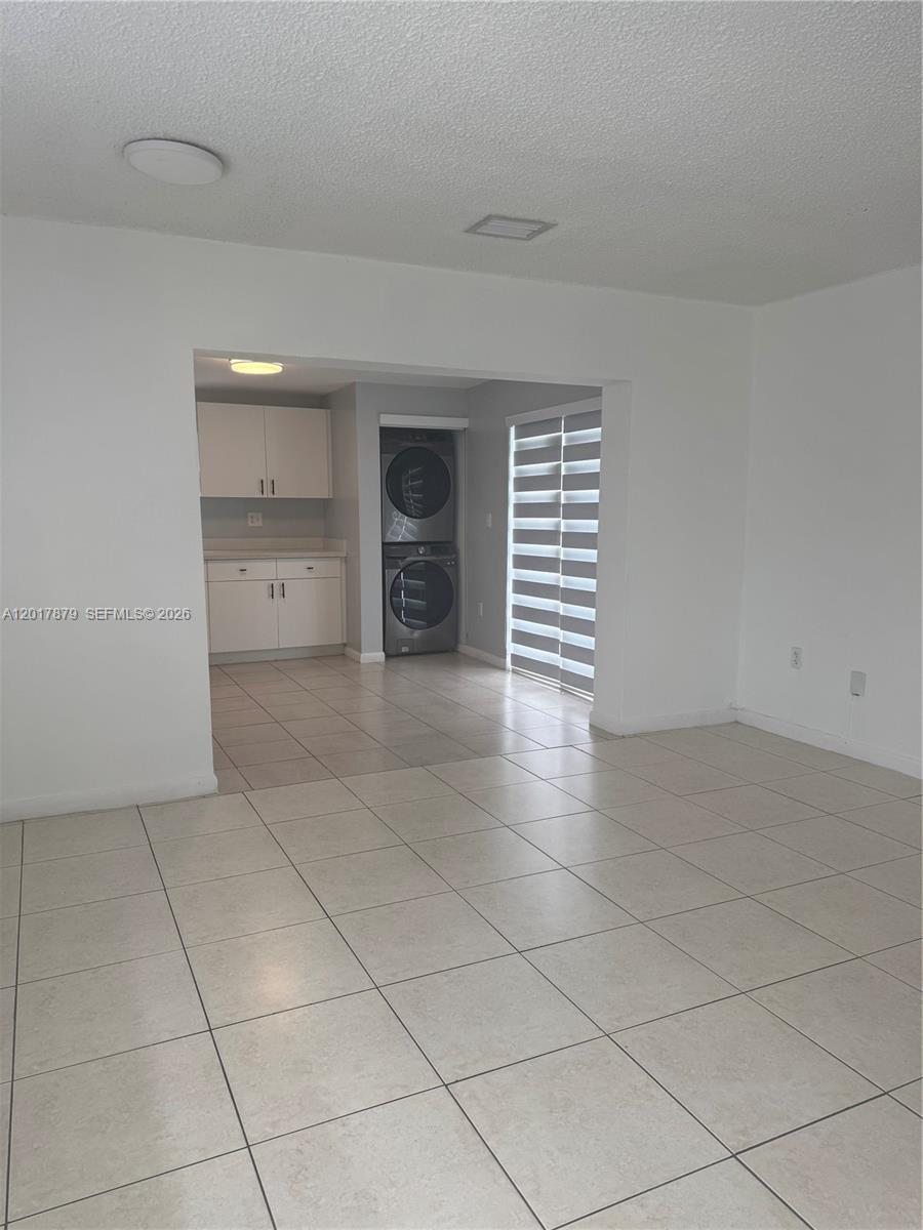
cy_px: 615
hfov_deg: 56.8
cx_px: 462
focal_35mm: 24
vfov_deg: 71.6
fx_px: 853
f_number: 1.78
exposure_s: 1/120
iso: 100
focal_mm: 6.76
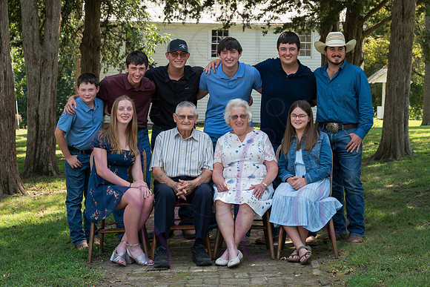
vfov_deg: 20.0
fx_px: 812
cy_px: 144
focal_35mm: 68
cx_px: 215
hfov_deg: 29.6
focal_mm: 68
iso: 400
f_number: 8
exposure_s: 1/125
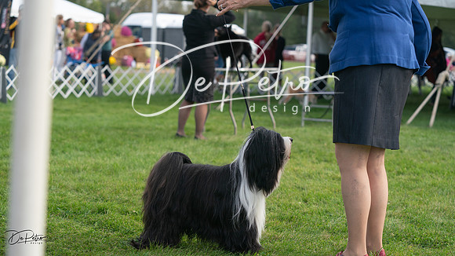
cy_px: 128
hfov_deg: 28.9
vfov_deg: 16.5
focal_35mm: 73
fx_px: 884
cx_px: 228
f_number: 3.5
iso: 400
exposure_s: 1/2000
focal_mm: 70
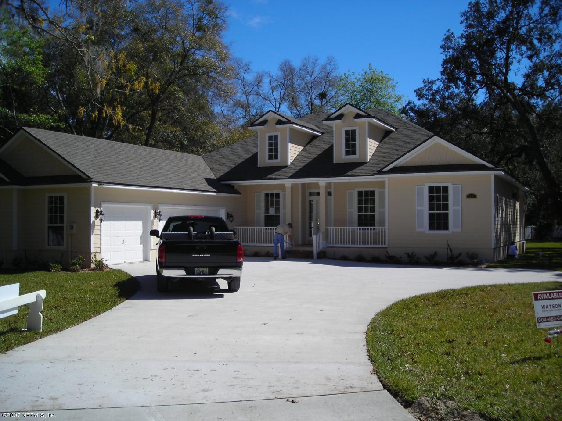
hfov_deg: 49.0
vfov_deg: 37.7
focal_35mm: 38
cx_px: 281
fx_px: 617
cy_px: 210
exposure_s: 1/285
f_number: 6.4
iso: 50
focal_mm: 6.3
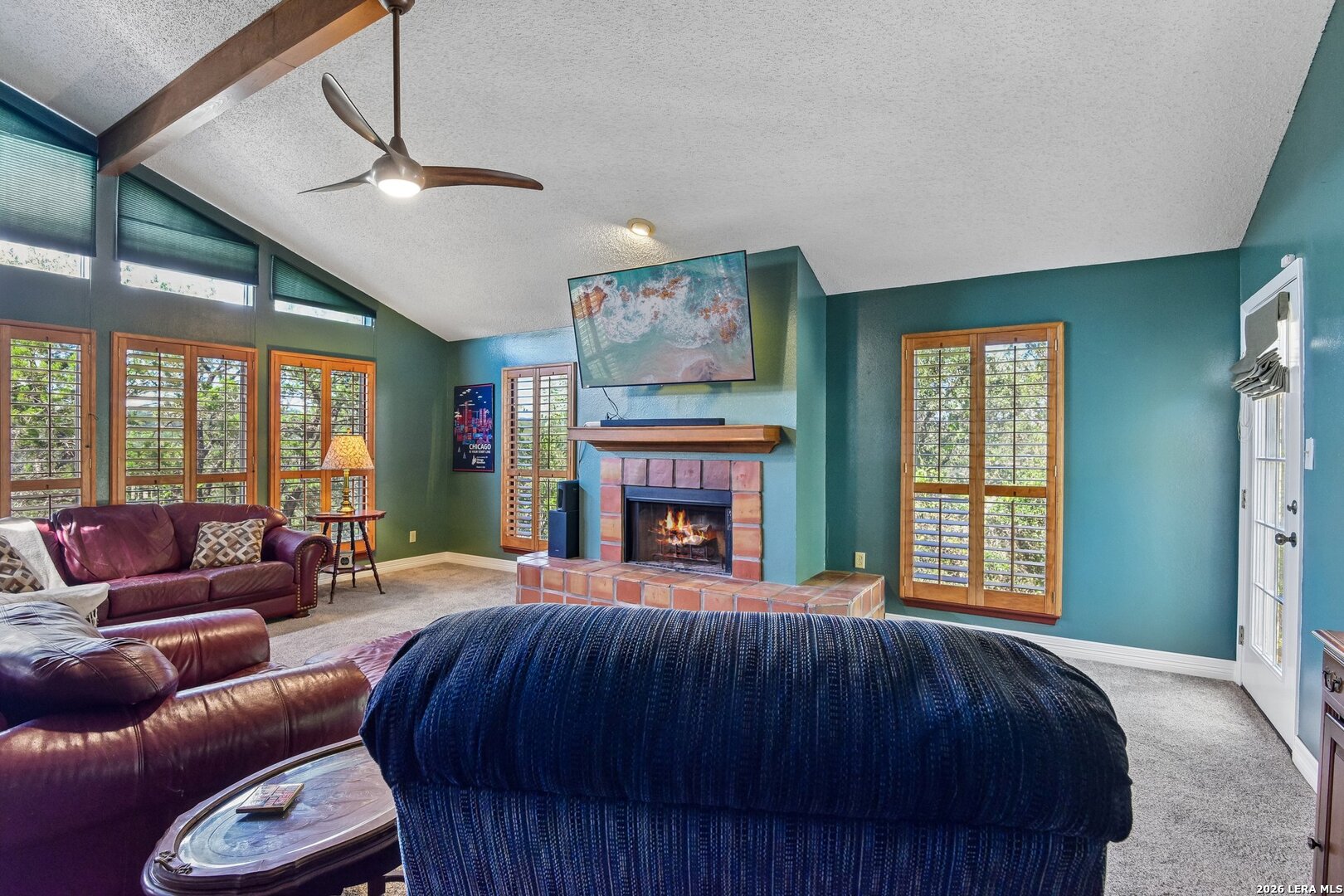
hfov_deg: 93.3
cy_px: 448
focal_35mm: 17
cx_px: 672
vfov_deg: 70.4
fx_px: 635
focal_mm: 17
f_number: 8
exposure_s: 1/15
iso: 5000
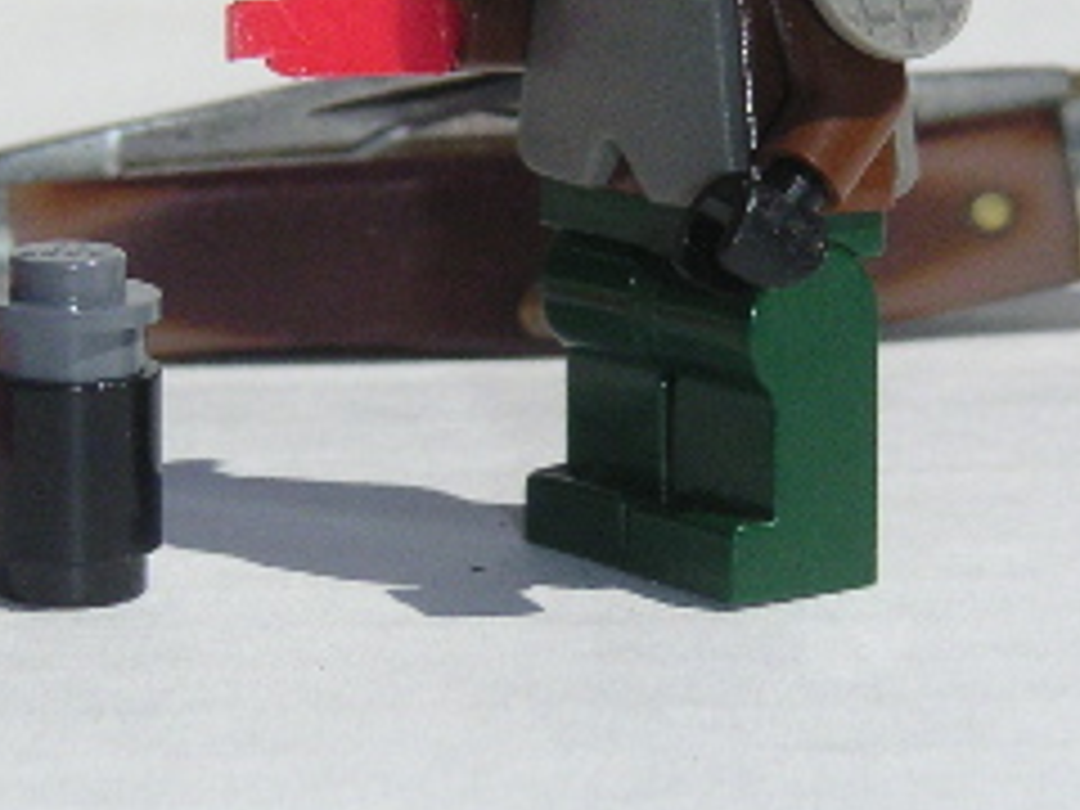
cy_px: 81
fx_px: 6552
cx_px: 252
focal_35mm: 210
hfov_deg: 9.4
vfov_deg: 7.1
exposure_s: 1/1000
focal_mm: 13
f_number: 8
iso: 160
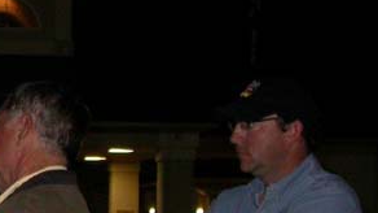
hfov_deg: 13.8
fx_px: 1453
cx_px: -203
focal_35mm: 145
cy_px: 152
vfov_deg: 8.3
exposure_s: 1/60
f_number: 2.6
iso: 200
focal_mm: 7.85
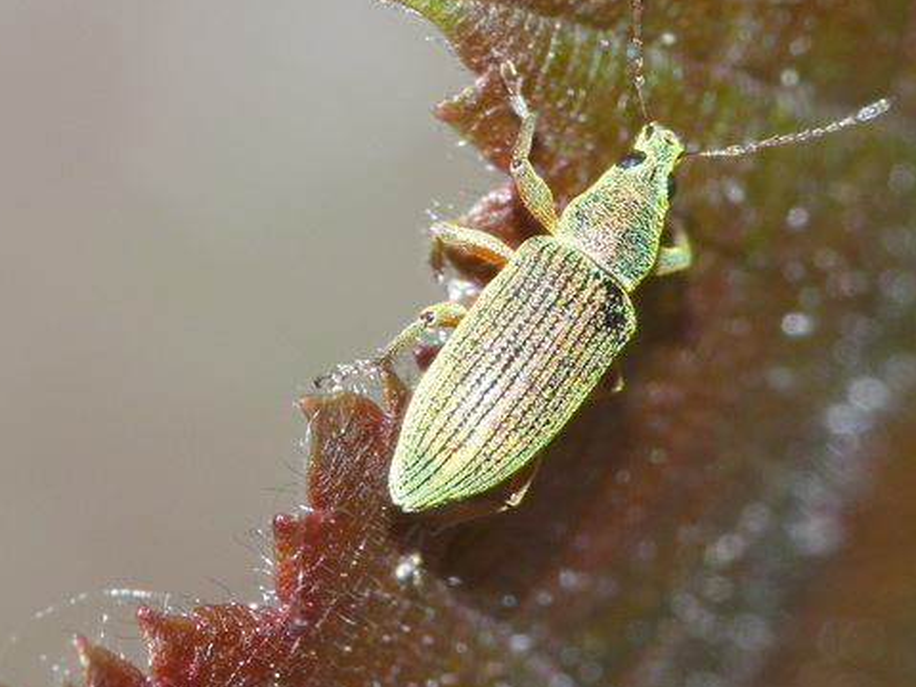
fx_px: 19788
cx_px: 510
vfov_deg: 2.0
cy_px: 331
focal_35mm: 748
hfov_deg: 2.7
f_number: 10
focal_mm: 88.8
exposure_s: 1/80
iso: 200
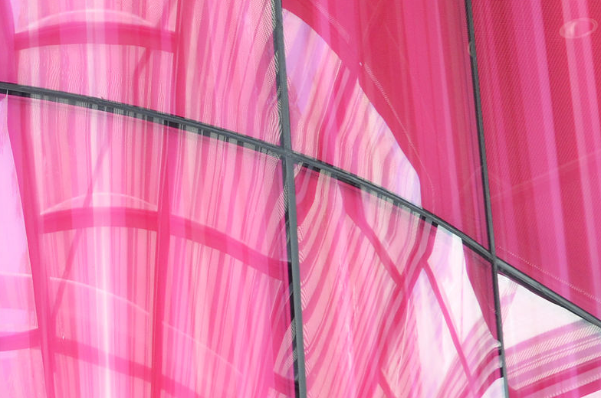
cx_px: -290
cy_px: 516
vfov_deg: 8.7
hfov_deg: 12.7
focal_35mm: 154
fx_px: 2567
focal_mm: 32
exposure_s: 1/500
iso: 400
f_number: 4
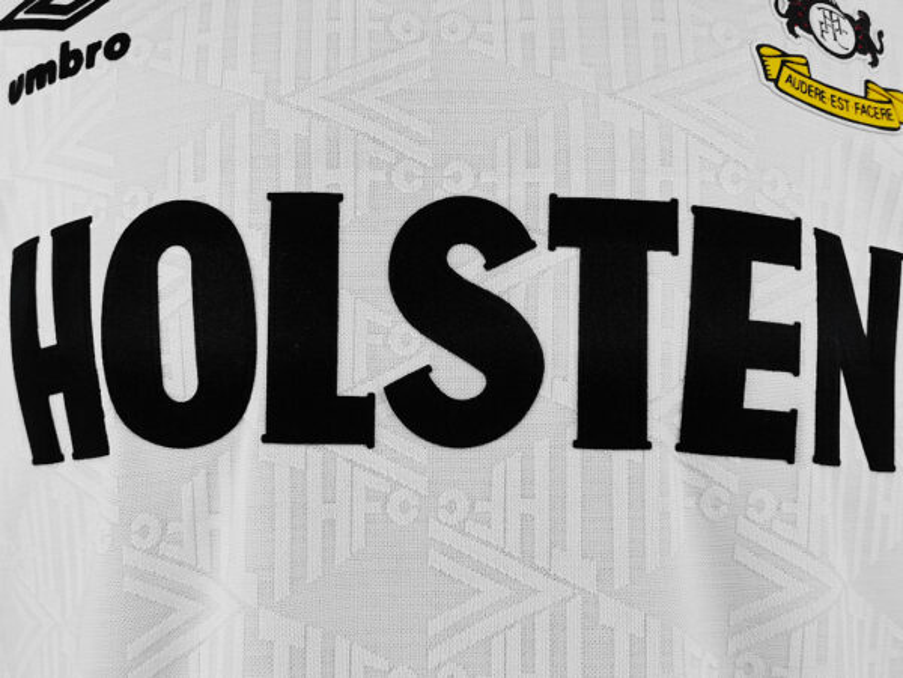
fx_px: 1017
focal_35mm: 39
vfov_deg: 36.8
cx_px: 452
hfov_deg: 47.9
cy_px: 339
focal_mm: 5.58
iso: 200
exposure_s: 1/100
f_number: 1.8
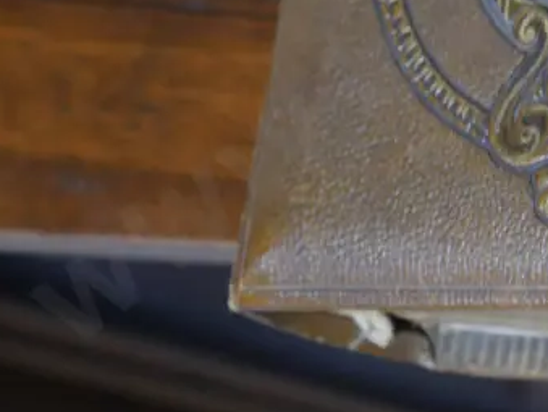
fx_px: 2583
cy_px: -174
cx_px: 708
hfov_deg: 11.8
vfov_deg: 8.9
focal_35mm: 163
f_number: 5.3
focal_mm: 27
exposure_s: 1/60
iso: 1000
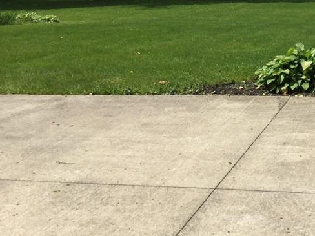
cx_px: 264
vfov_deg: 21.7
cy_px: -6
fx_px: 591
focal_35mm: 65
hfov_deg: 29.0
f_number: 2.4
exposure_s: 1/1359
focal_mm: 3.3
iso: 25
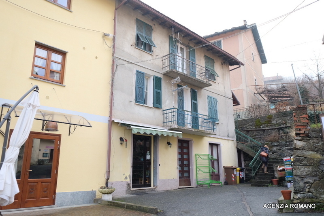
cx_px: 162
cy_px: 108
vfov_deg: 45.0
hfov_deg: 63.6
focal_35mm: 29
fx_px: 261
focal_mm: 19.1
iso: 400
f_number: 4
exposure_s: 1/125
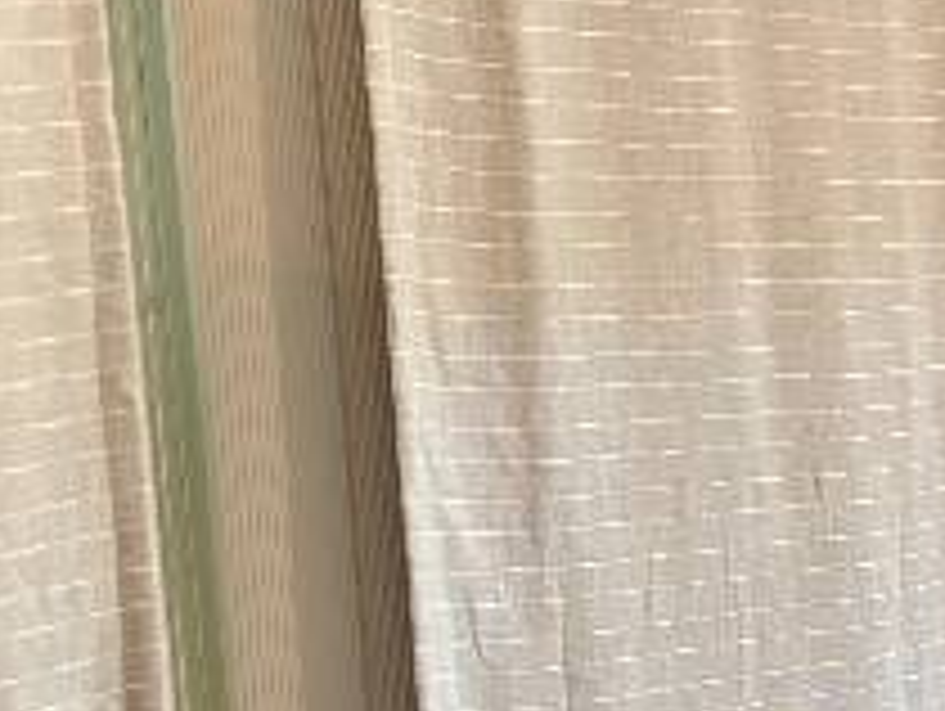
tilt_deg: -9.8
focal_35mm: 105
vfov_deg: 14.0
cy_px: 650
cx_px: 1678
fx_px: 2870
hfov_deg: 16.0
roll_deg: +0.1
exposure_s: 1/60
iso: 320
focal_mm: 5.96
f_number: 1.6
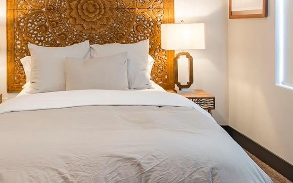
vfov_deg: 23.4
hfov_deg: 36.7
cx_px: 82
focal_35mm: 54
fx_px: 433
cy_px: 29
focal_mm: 15
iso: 100
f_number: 8
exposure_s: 1/8
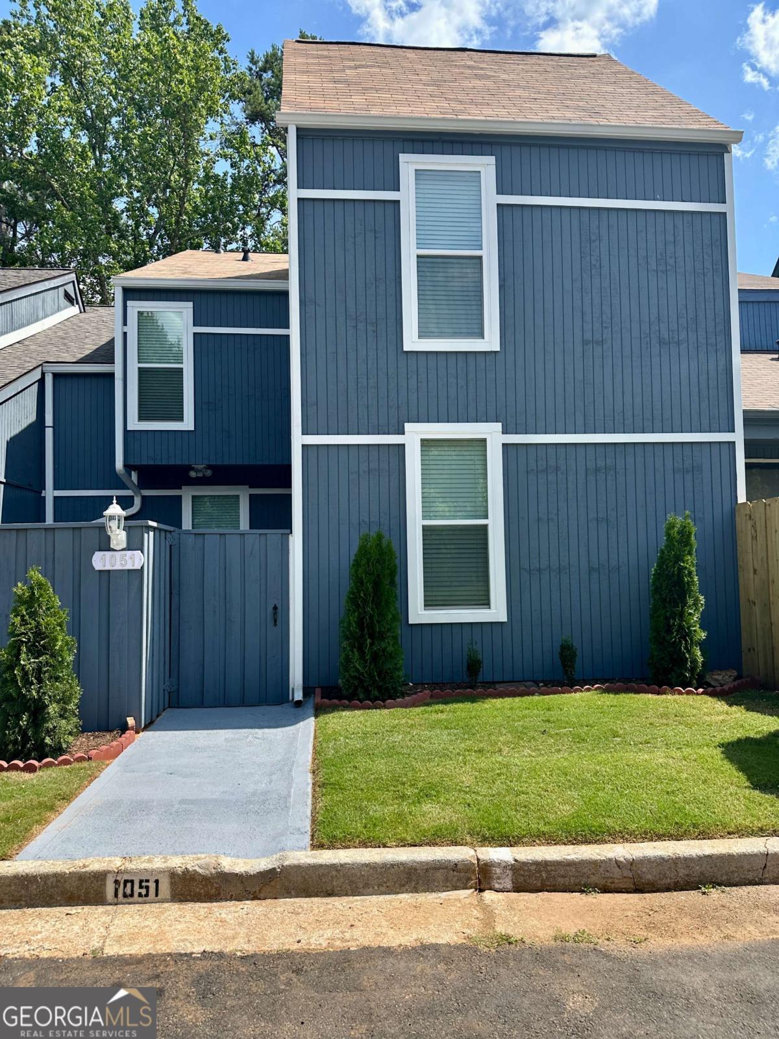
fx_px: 720
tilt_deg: +4.0
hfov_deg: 56.8
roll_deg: +0.3
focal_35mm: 24
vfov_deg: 71.6
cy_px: 520
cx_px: 390
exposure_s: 1/2732
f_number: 1.78
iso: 80
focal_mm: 6.86
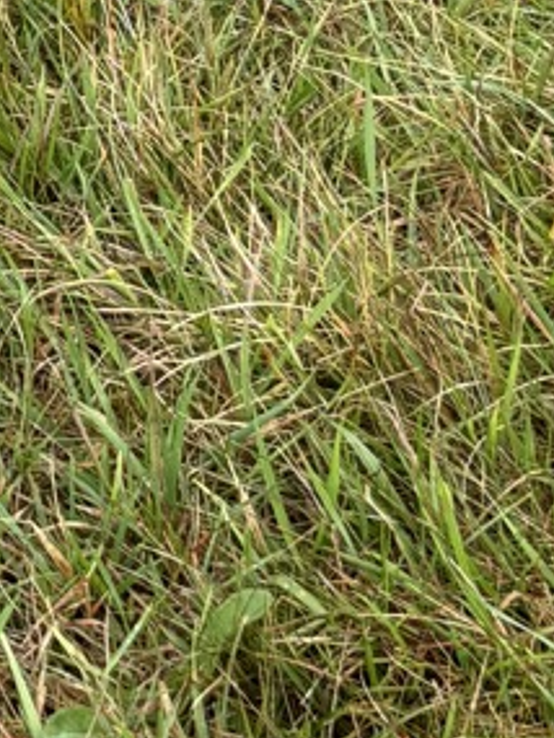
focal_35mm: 164
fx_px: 3497
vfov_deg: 11.7
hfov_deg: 8.7
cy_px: -274
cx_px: -388
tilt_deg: -31.5
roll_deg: +0.9
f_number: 1.6
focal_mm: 5.96
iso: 50
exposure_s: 1/611
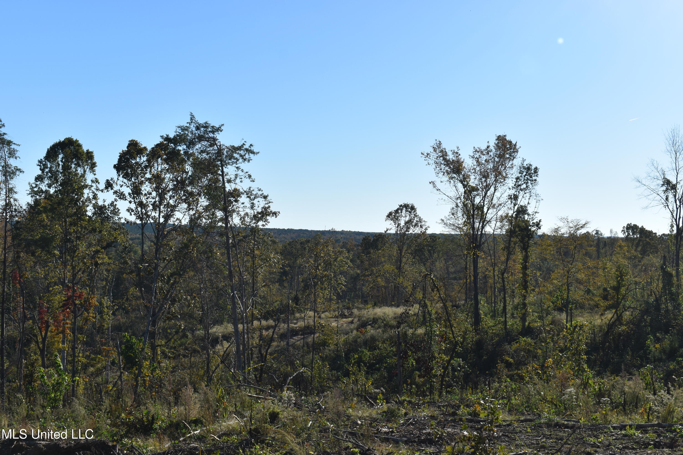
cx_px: 342
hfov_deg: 42.3
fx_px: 882
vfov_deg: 28.9
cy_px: 228
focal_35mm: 46
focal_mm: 31
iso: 100
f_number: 9
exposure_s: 1/320
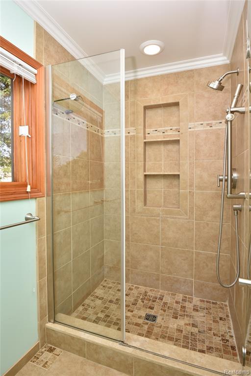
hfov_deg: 70.4
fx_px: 178
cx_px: 126
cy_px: 188
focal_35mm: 17
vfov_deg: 93.3
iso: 640
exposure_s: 1/60
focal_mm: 17
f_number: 16
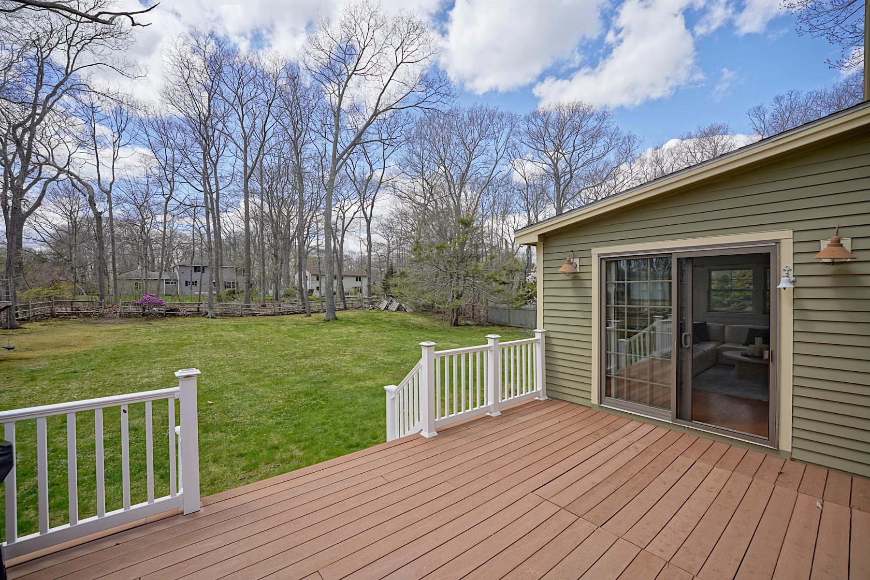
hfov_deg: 104.3
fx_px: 338
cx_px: 435
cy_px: 290
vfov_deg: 81.2
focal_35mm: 14
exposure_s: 1/160
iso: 100
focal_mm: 14
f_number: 6.3
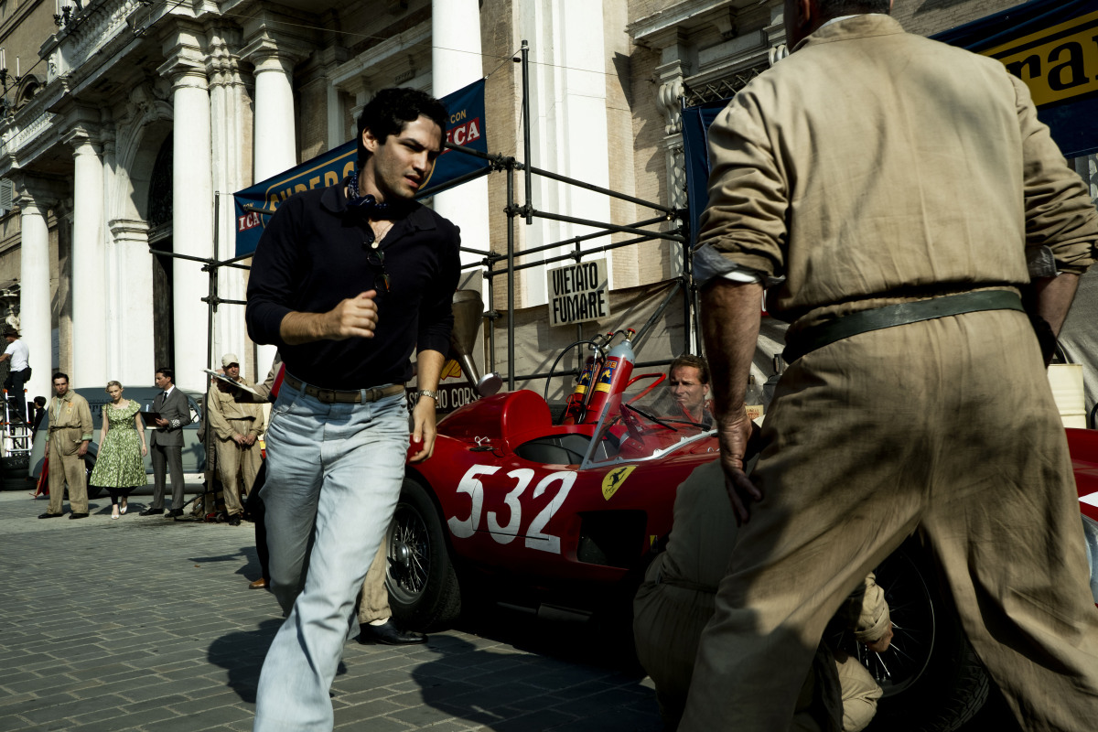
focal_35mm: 35
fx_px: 1067
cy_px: 366
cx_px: 549
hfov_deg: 54.4
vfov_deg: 37.9
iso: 160
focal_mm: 23
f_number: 11
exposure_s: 1/250
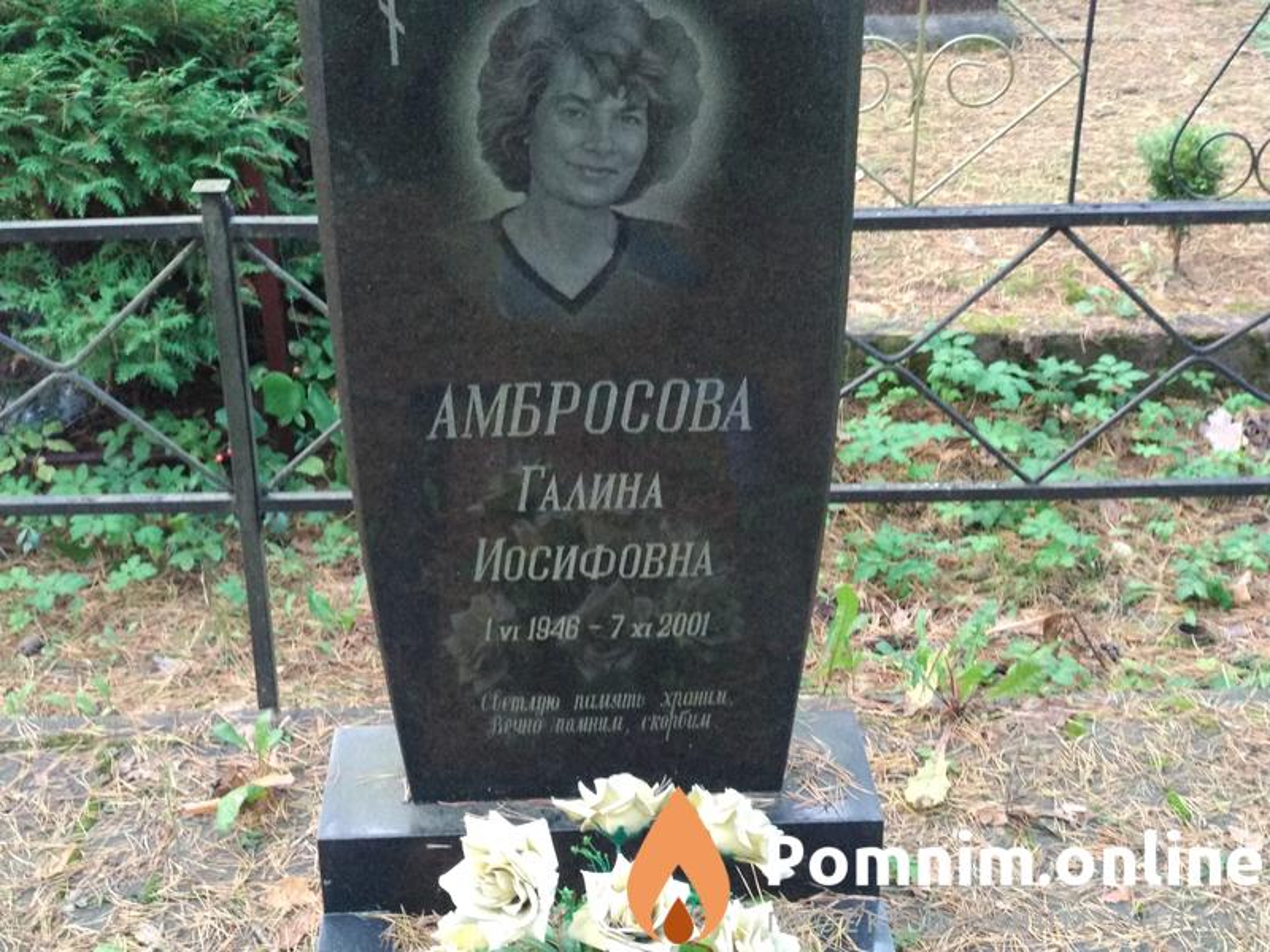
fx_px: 1908
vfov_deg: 28.0
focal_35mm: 52
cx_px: 635
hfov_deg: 36.8
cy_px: 476
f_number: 2.6
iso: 1000
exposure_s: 1/30
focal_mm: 5.99
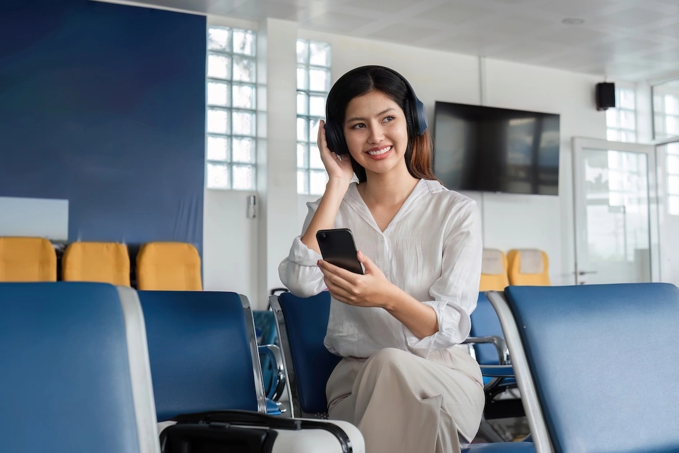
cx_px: 338
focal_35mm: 48
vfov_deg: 28.1
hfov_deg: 41.1
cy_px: 209
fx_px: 905
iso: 400
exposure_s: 1/250
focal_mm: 27
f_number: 2.5
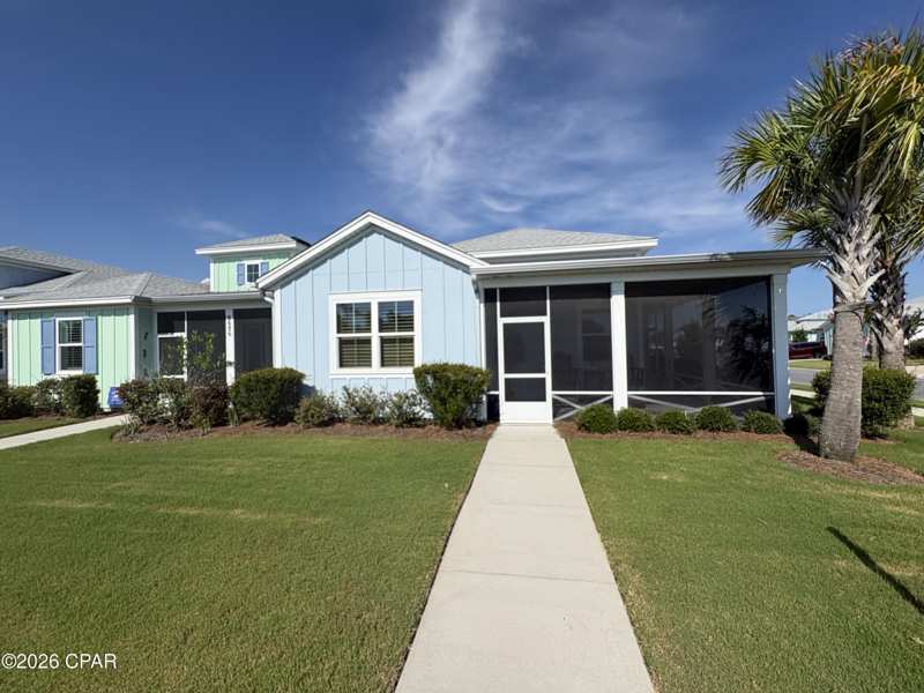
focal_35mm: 14
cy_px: 346
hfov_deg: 102.1
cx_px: 462
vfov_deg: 85.7
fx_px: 374
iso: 50
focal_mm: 2.22
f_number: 2.2
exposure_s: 1/3247
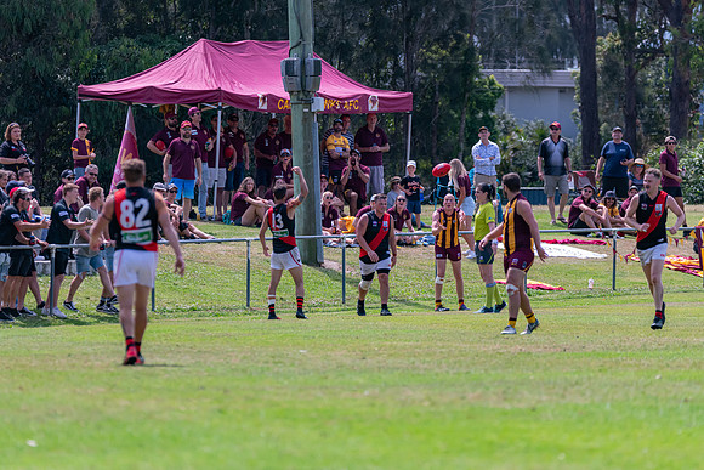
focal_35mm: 350
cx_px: 352
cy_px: 235
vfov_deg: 3.9
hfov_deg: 5.9
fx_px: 6846
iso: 800
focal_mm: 350
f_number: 6.3
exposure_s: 1/2500
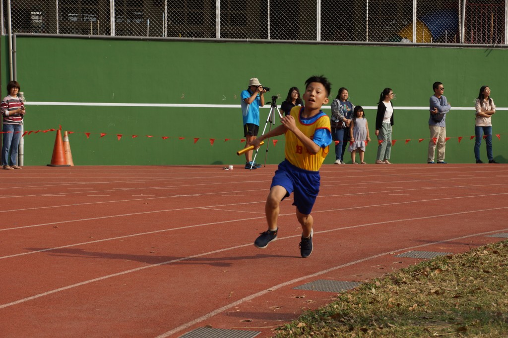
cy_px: 169
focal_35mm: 82
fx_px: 1164
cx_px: 254
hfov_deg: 24.6
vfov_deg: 16.5
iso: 100
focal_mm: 55
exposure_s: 1/400
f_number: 7.1
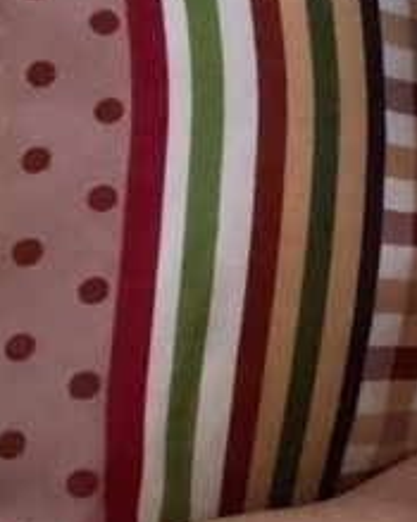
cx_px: 693
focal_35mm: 82
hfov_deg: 16.4
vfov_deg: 23.2
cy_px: 174
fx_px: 1266
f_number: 2.2
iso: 1600
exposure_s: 1/15
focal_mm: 2.71
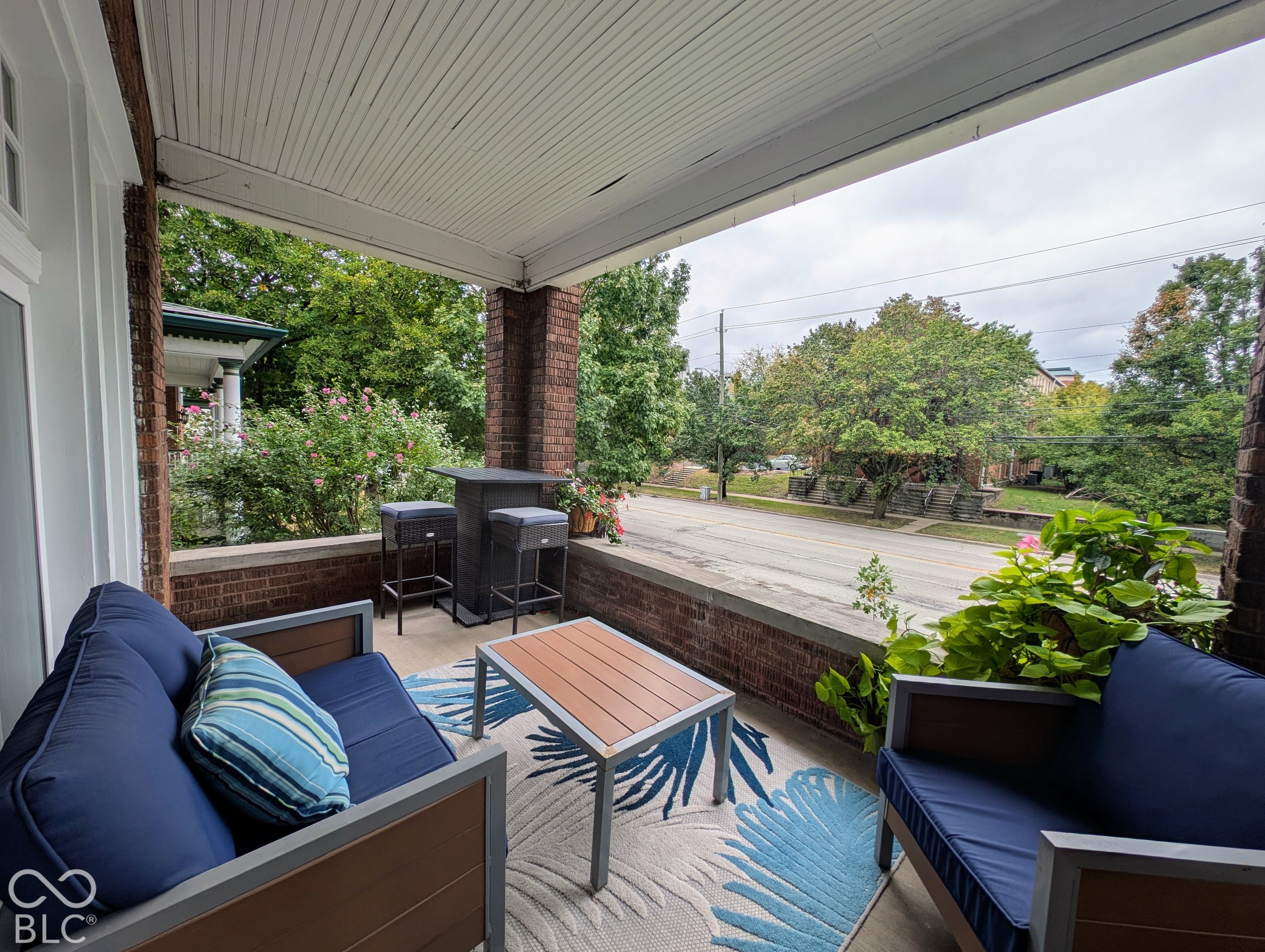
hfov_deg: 110.5
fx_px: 439
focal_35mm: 12
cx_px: 632
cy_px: 476
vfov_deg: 94.6
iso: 40
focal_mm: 2.23
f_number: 1.95
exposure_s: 1/876
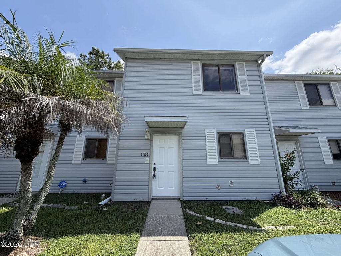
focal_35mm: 14
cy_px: 128
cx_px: 170
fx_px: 138
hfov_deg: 102.1
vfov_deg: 85.7
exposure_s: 1/770
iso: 32
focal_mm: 2.22
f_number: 2.2
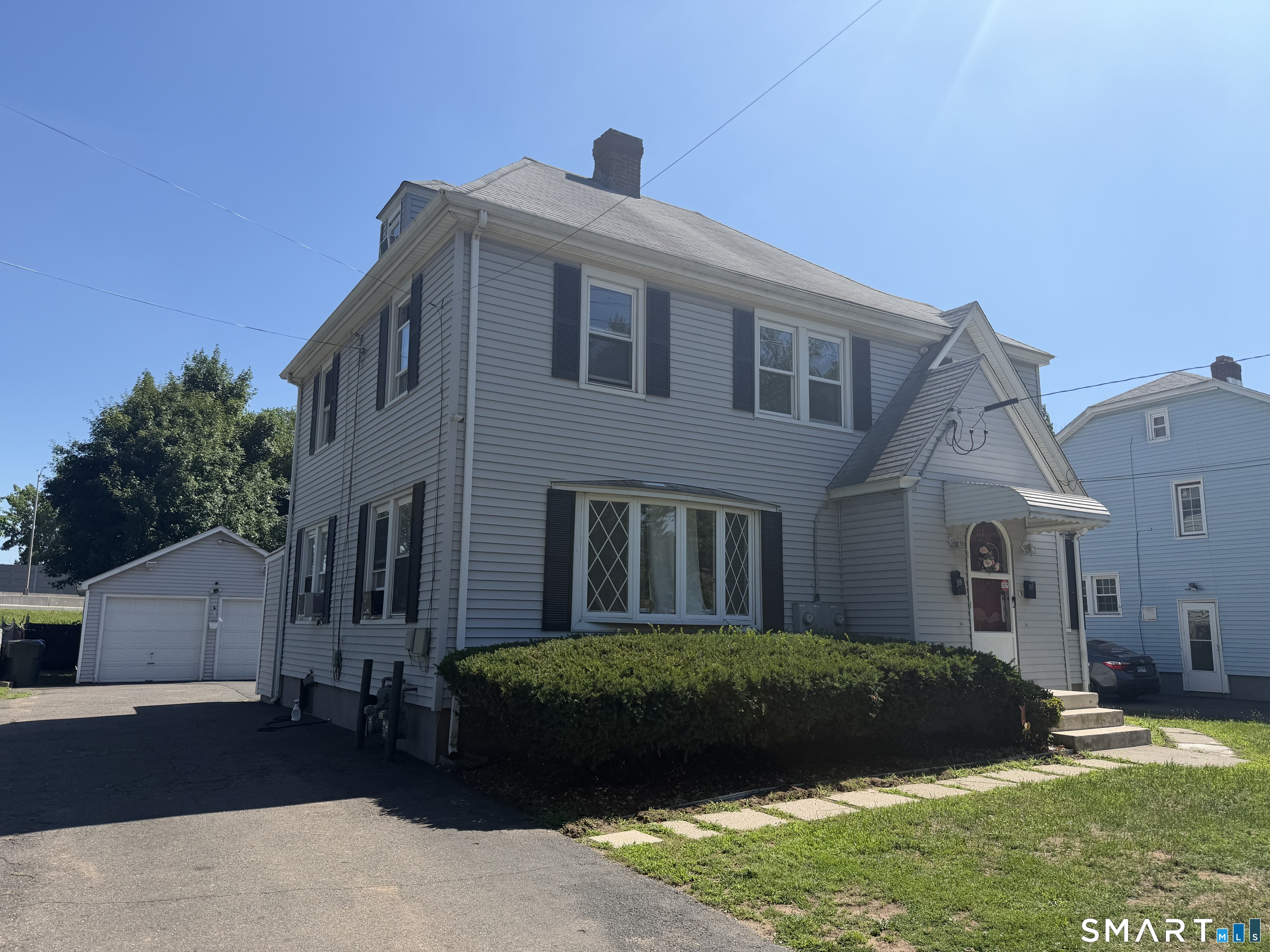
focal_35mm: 24
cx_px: 635
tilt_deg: +9.7
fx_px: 881
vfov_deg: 56.8
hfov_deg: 71.6
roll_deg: -0.2
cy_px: 476
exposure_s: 1/4673
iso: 80
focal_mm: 6.76
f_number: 1.78
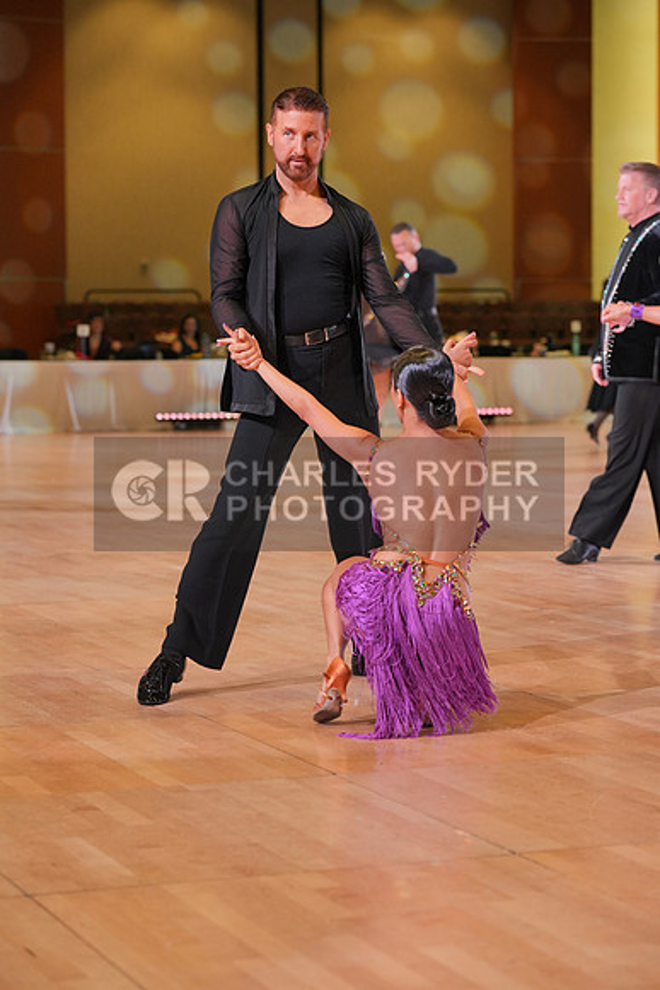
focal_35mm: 89
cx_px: 330
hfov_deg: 15.4
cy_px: 495
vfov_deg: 22.9
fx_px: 2446
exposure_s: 1/400
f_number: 4
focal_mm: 89
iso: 2500
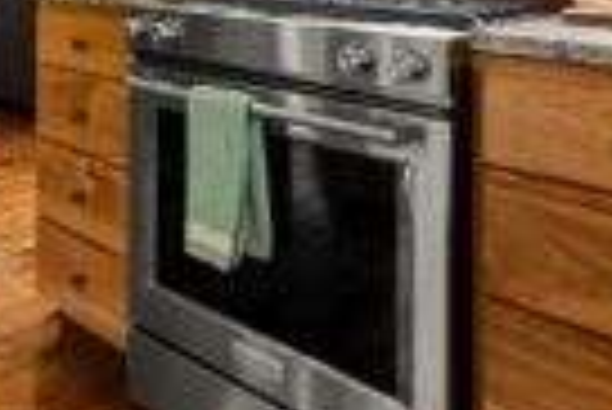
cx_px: 112
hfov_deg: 41.8
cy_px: -79
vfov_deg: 26.8
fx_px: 759
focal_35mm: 45
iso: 400
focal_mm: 15.2
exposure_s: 1/15
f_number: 2.8
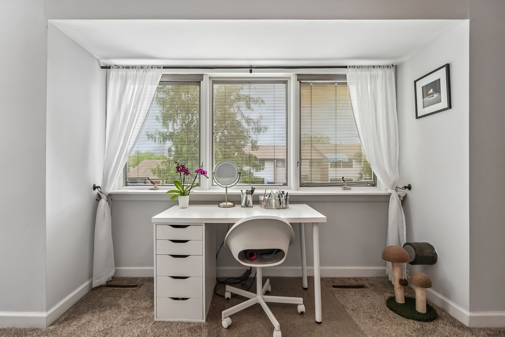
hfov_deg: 94.6
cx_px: 252
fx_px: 233
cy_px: 168
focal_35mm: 17
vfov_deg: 71.8
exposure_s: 1/100
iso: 800
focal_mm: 16.6
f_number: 7.1
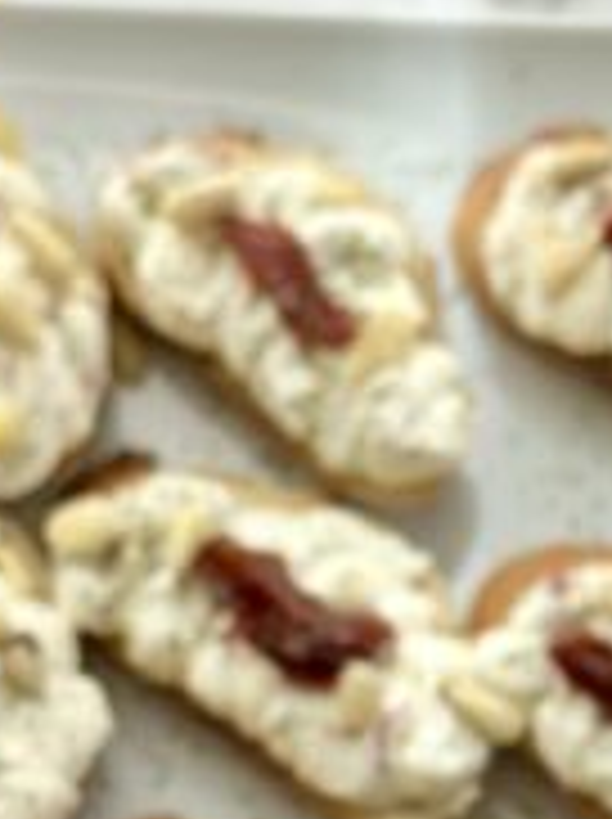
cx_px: 416
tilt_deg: -79.7
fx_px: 3119
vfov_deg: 14.7
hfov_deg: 11.2
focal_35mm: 132
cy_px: 792
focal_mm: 6.86
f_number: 1.78
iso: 80
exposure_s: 1/1050
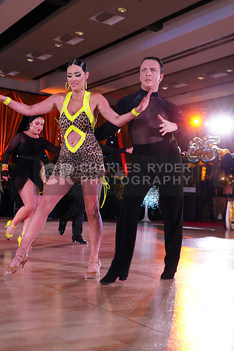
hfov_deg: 28.1
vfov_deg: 41.1
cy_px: 176
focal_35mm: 48
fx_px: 468
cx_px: 117
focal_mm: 48
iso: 3200
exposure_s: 1/250
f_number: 5.6
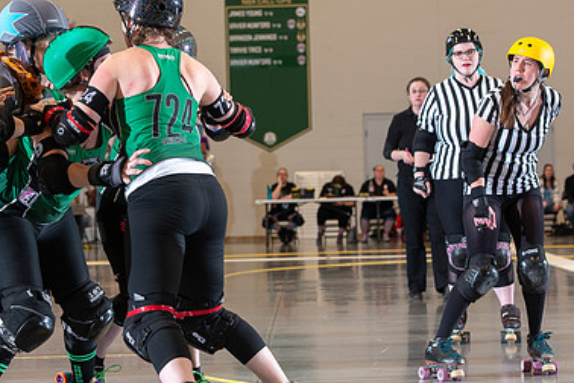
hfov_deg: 15.5
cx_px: 194
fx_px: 2105
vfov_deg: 10.4
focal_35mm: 132
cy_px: 197
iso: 640
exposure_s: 1/160
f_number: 5.6
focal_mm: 86
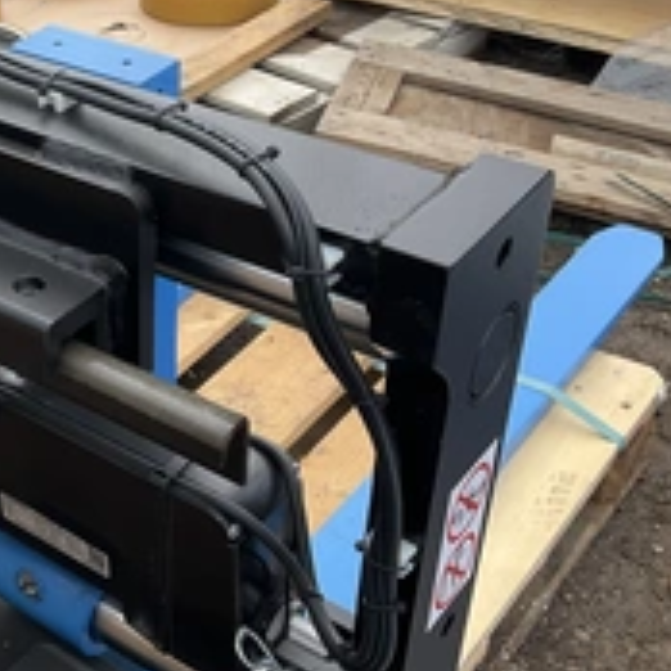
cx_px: -77
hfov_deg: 26.6
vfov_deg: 29.0
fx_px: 1294
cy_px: 278
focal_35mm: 59
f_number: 1.8
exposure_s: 1/473
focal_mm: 3
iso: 25
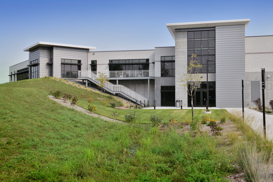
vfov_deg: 30.5
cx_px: 136
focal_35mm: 44
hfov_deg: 44.5
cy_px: 91
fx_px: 334
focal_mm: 44
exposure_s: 1/60
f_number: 22
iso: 250
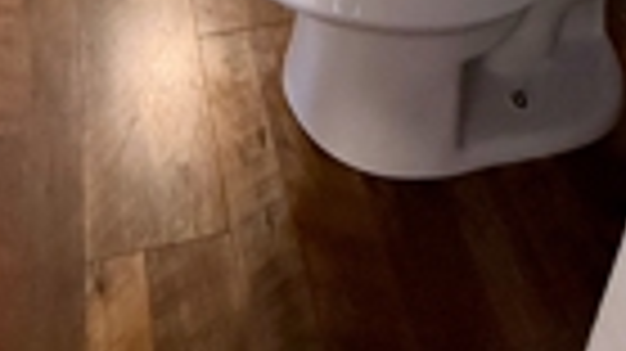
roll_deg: +0.2
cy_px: -513
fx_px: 730
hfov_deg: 45.1
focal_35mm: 44
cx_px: 171
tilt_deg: -17.1
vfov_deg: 14.7
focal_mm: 2.22
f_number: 2.2
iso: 500
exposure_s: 1/60
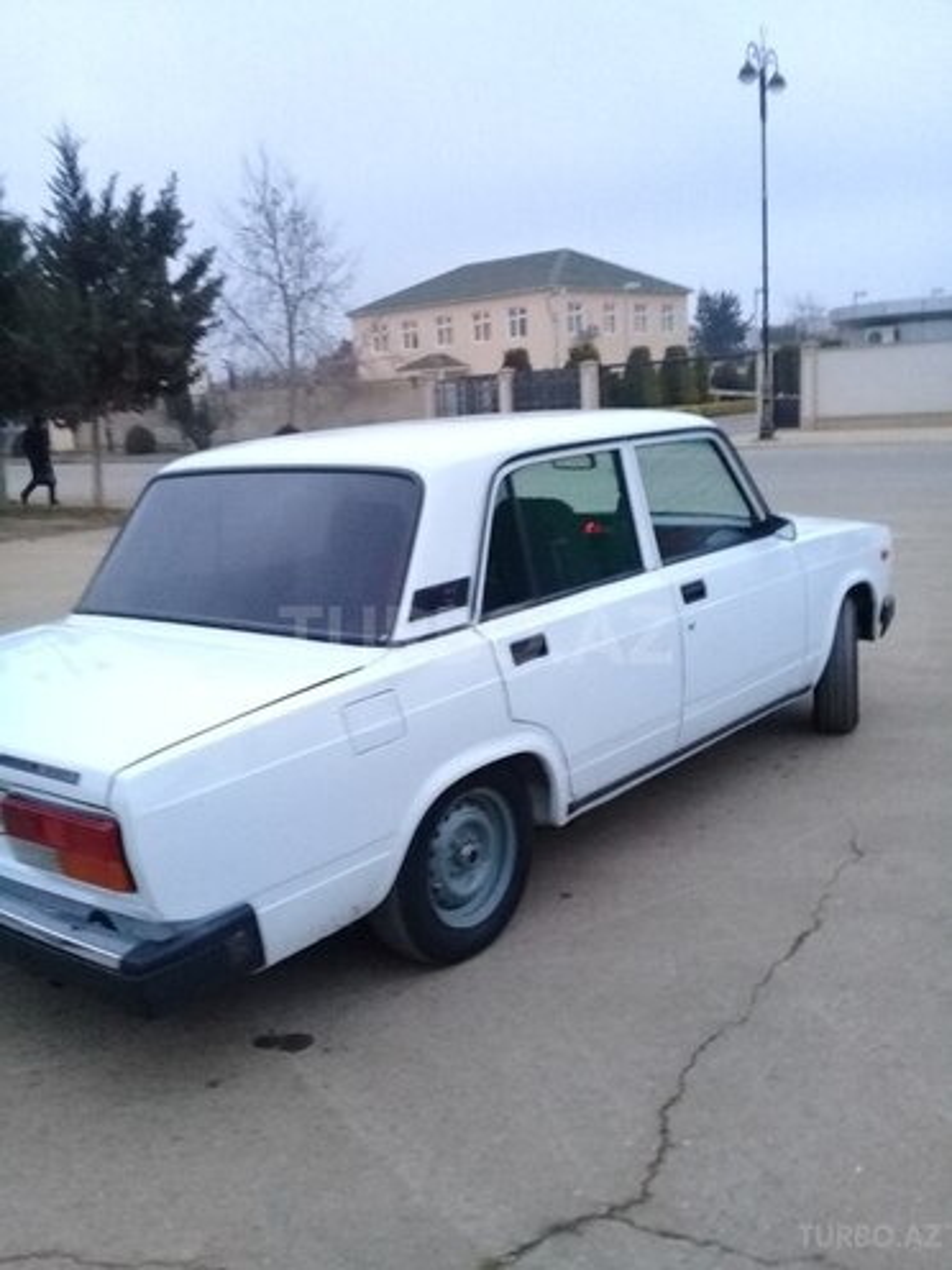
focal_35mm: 31
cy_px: 635
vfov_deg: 58.4
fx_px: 1137
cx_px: 476
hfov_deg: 45.4
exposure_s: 1/17
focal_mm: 3.3
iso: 320
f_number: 2.2
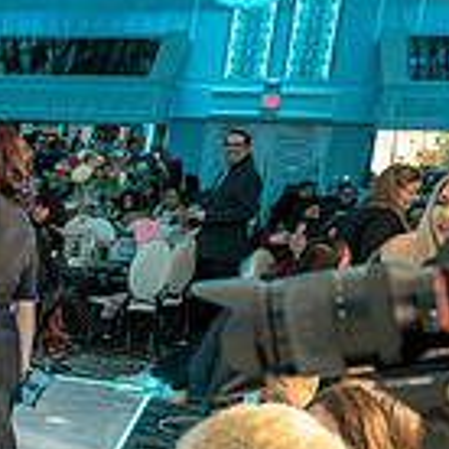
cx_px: -469
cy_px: 389
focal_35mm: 86
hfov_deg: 15.7
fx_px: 1262
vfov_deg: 19.9
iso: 1000
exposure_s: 1/125
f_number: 5
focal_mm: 24
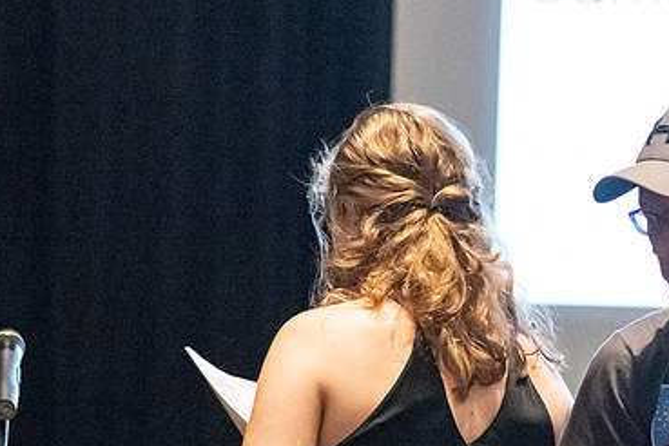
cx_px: 363
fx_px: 4701
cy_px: 252
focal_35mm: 253
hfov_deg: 8.1
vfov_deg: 5.4
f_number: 4
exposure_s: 1/200
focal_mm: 105
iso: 10000
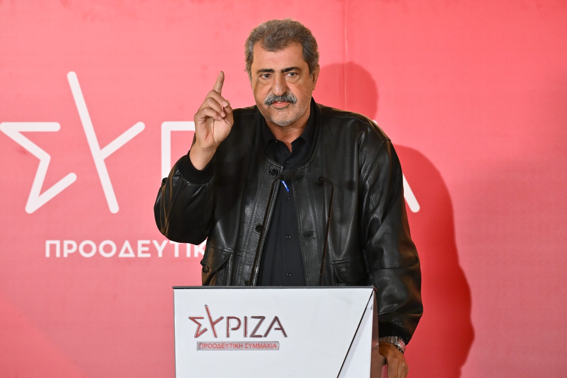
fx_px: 3465
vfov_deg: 6.2
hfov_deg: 9.4
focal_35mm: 220
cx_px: 284
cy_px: 189
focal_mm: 220
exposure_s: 1/250
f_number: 5.6
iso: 3600
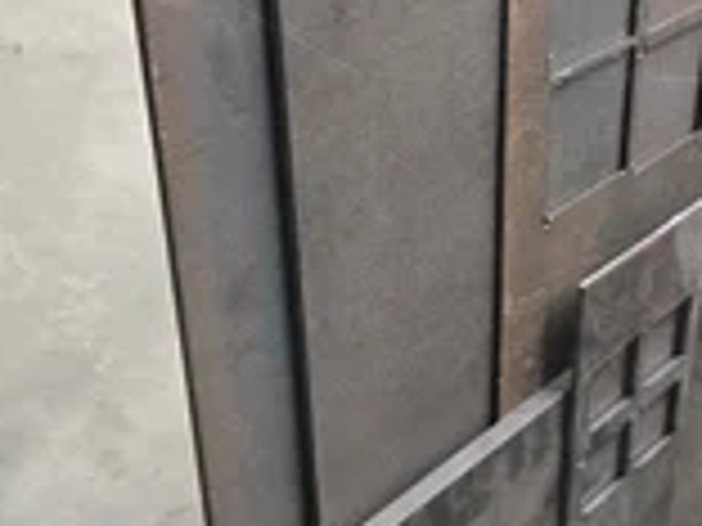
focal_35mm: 59
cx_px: 526
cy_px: 279
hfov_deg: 32.1
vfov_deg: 24.8
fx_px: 1196
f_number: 1.8
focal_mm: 5.4
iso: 1000
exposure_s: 1/120
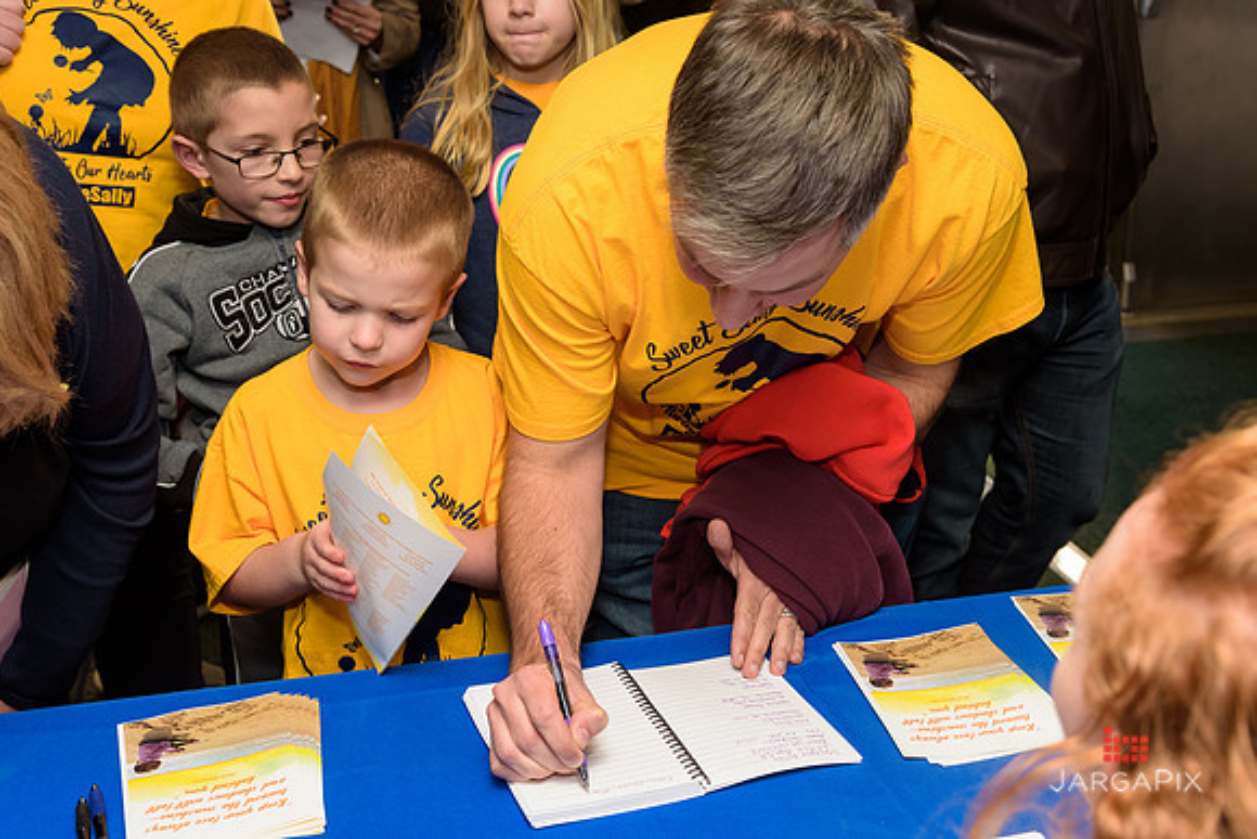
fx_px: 1606
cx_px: 628
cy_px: 420
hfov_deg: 42.7
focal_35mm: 46
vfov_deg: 29.3
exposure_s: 1/125
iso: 800
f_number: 6.3
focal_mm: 46
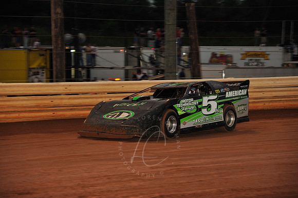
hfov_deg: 13.3
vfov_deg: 8.8
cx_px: 149
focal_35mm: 155
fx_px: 1282
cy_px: 99
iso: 800
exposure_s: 1/320
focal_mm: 155
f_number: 6.3
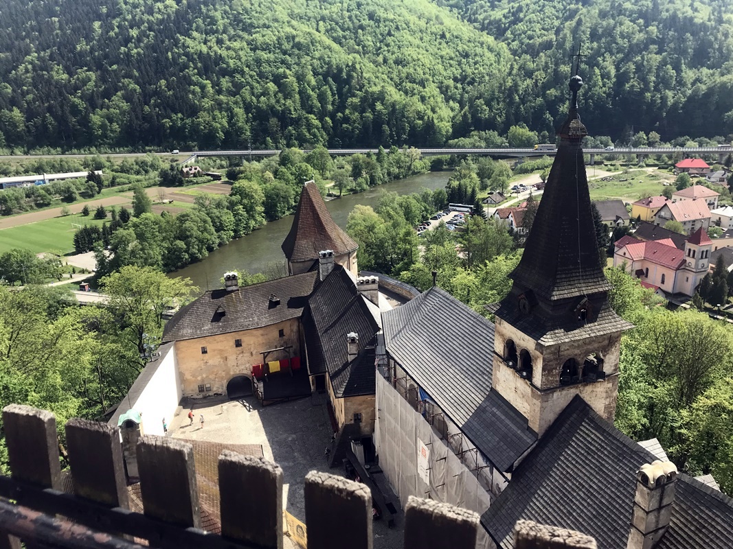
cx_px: 366
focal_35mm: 28
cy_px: 274
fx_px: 593
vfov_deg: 49.7
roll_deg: +2.6
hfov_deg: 63.4
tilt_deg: -17.2
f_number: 1.8
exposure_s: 1/1114
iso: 20
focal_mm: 3.99
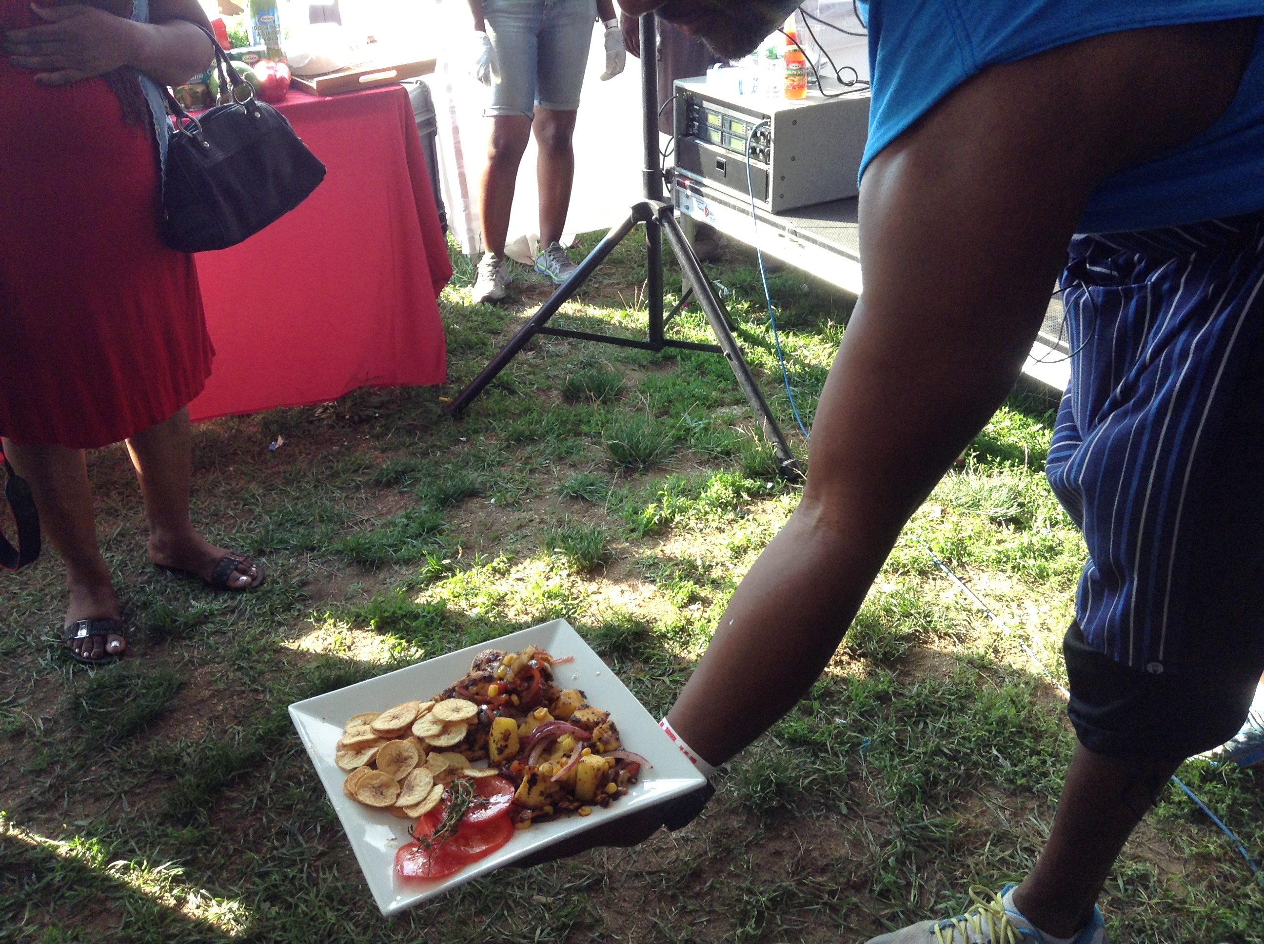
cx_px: 632
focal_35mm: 33
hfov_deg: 55.4
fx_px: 1203
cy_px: 472
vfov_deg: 42.8
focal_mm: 3.3
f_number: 2.4
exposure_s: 1/120
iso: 50
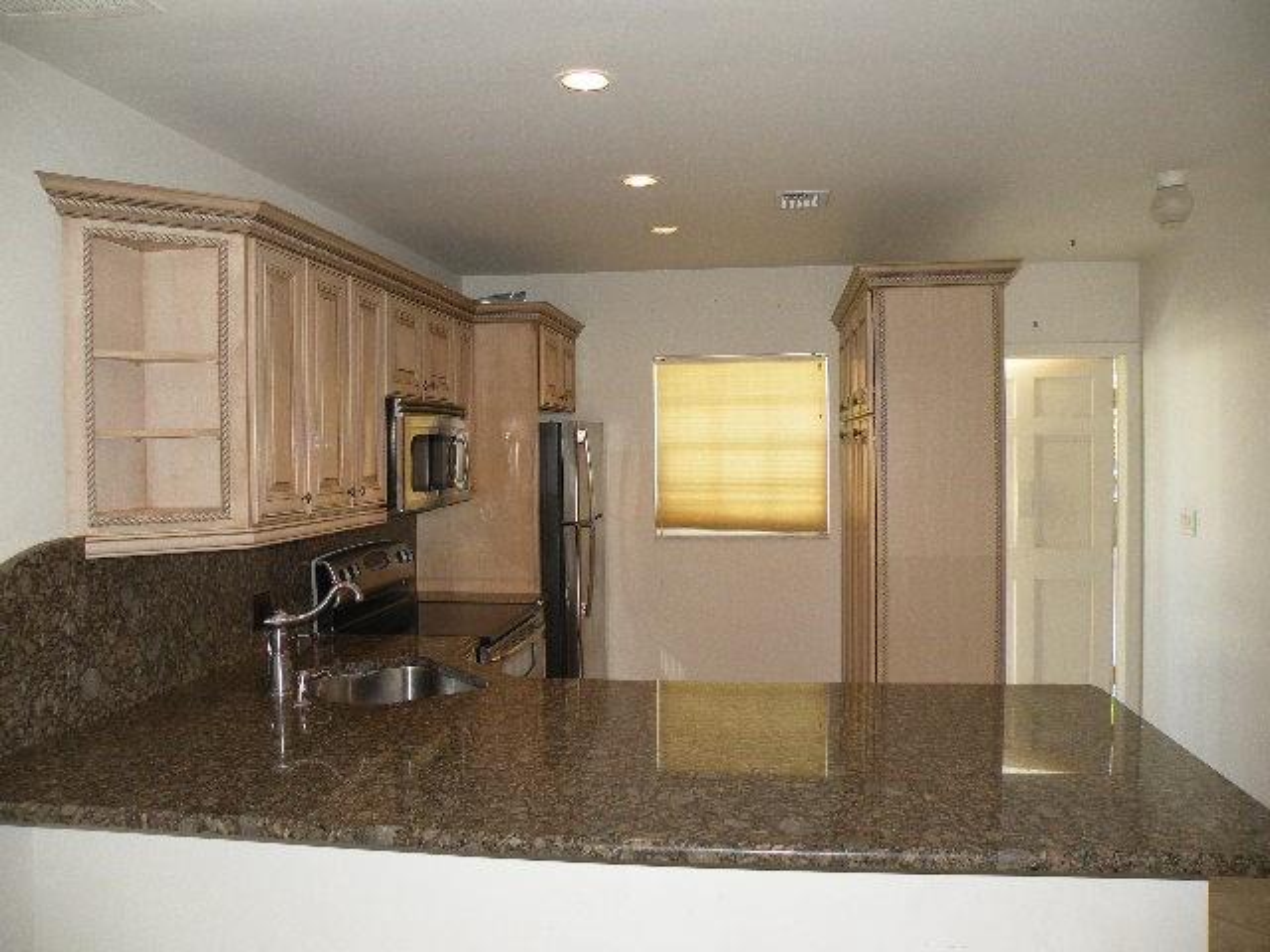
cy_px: 476
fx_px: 991
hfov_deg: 65.3
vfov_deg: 51.4
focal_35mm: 27
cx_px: 635
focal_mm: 4.7
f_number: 2.8
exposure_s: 1/57.4
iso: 132
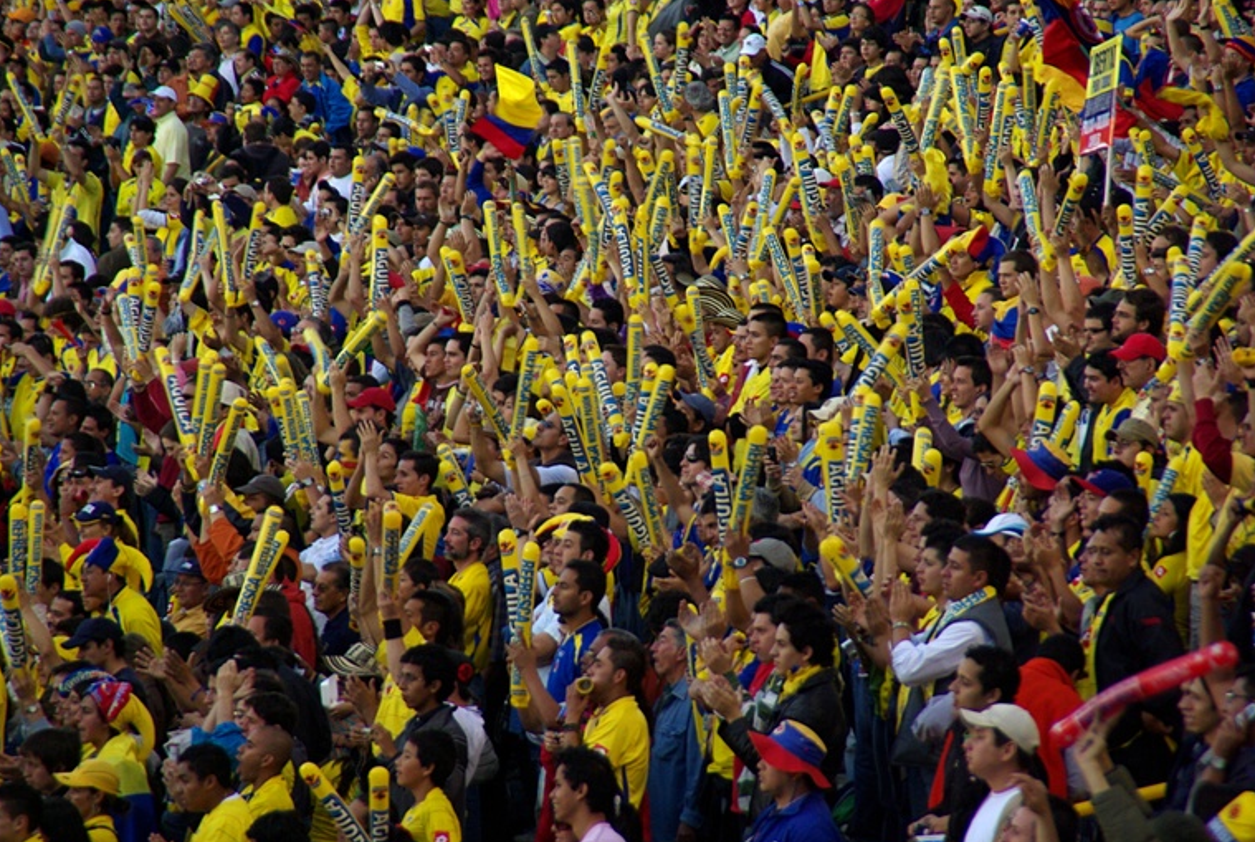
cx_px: 650
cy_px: 423
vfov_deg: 4.4
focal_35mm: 316
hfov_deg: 6.5
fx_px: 11035
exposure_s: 1/125
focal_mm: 200
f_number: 6.3
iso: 400
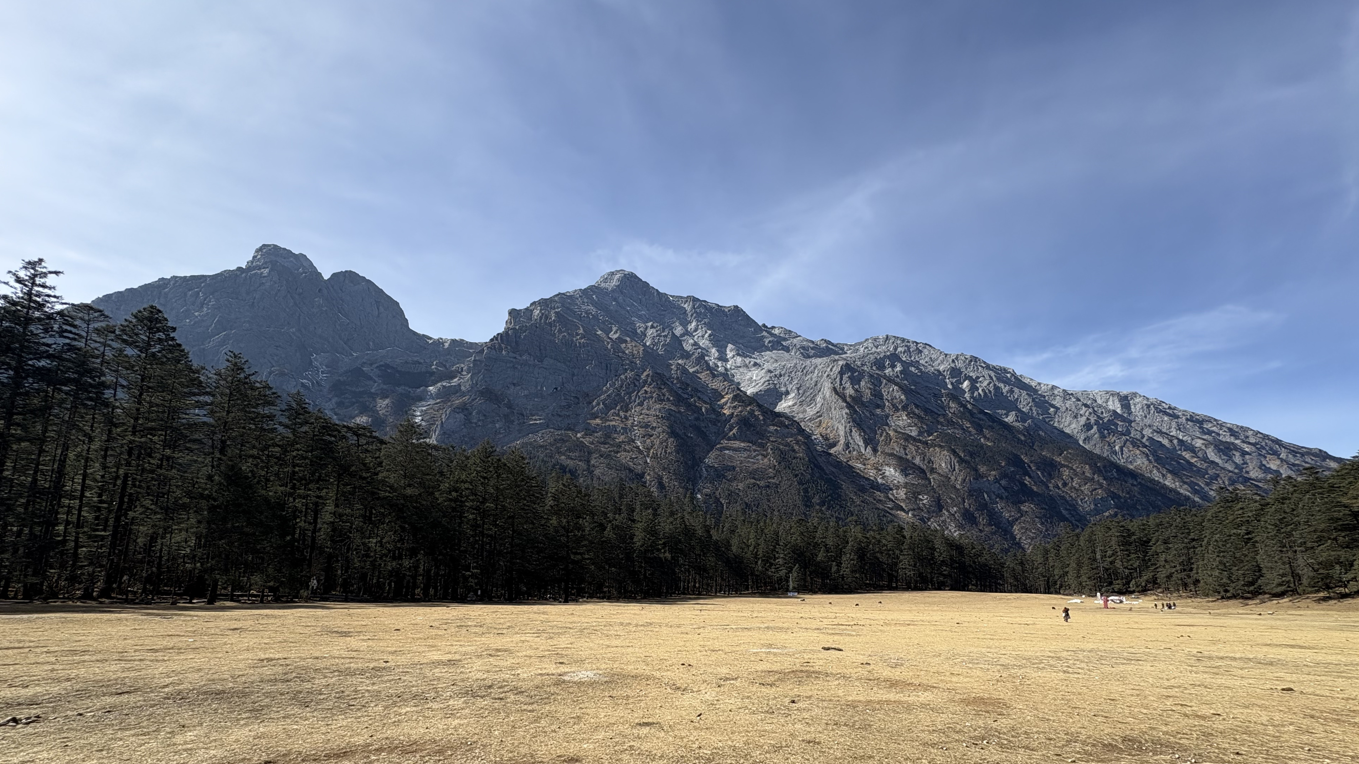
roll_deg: +0.4
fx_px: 577
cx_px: 673
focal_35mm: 16
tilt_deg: +8.8
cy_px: 503
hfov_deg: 99.4
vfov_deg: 65.5
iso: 50
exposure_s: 1/1020
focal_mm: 2.22
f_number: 2.2
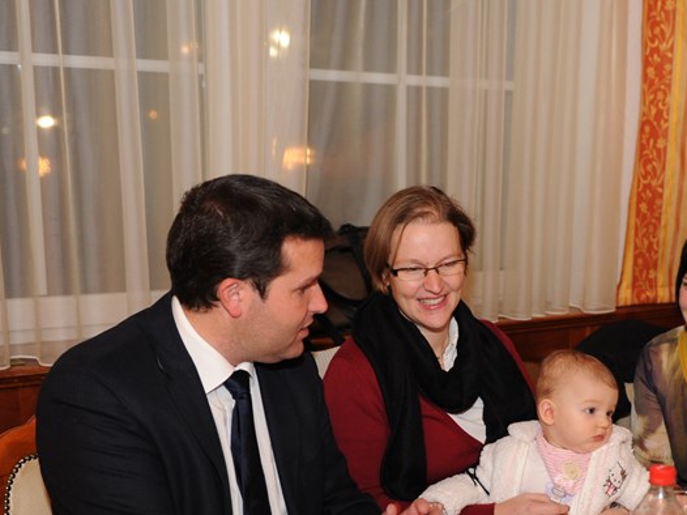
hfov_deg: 32.8
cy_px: 399
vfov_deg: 24.9
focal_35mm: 58
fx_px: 1151
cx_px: 491
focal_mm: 31
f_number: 2.8
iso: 1600
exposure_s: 1/60
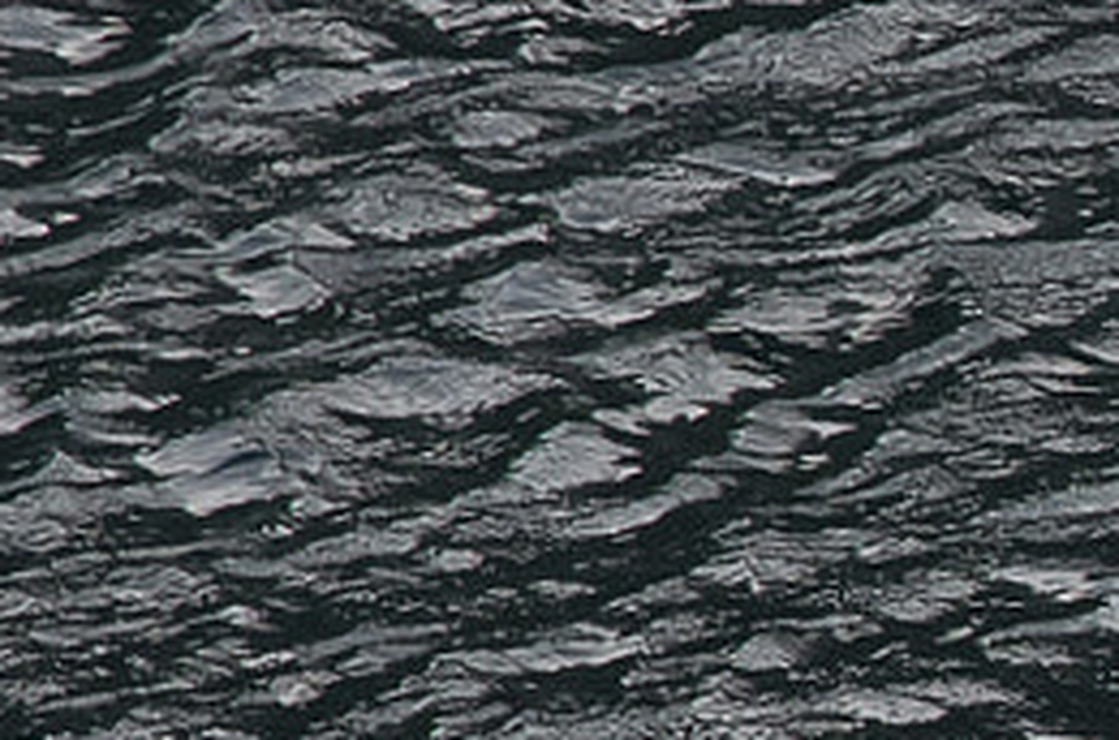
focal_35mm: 786
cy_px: 1018
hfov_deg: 2.6
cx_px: 3060
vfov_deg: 1.7
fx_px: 24374
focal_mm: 85
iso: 400
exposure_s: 1/125
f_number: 13
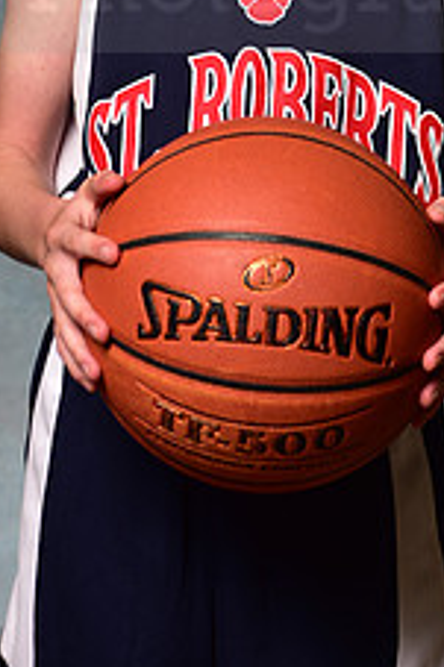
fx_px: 3316
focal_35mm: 179
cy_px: -41
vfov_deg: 11.4
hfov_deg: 7.7
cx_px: 240
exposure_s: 1/200
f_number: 5
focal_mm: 70
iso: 100
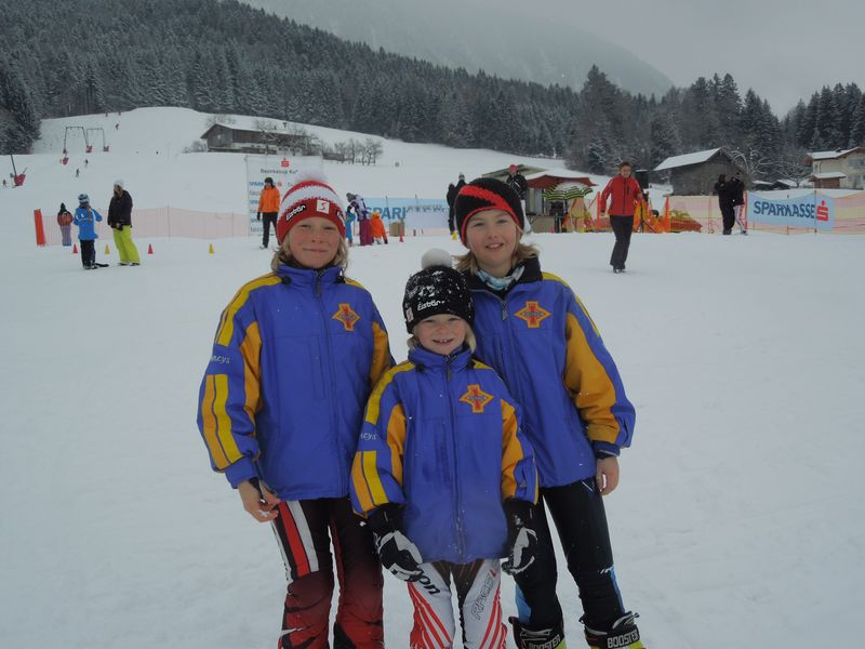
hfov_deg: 52.6
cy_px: 324
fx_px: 875
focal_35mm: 35
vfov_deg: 40.7
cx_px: 432
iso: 100
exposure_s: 1/1000
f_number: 3.7
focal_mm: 6.3
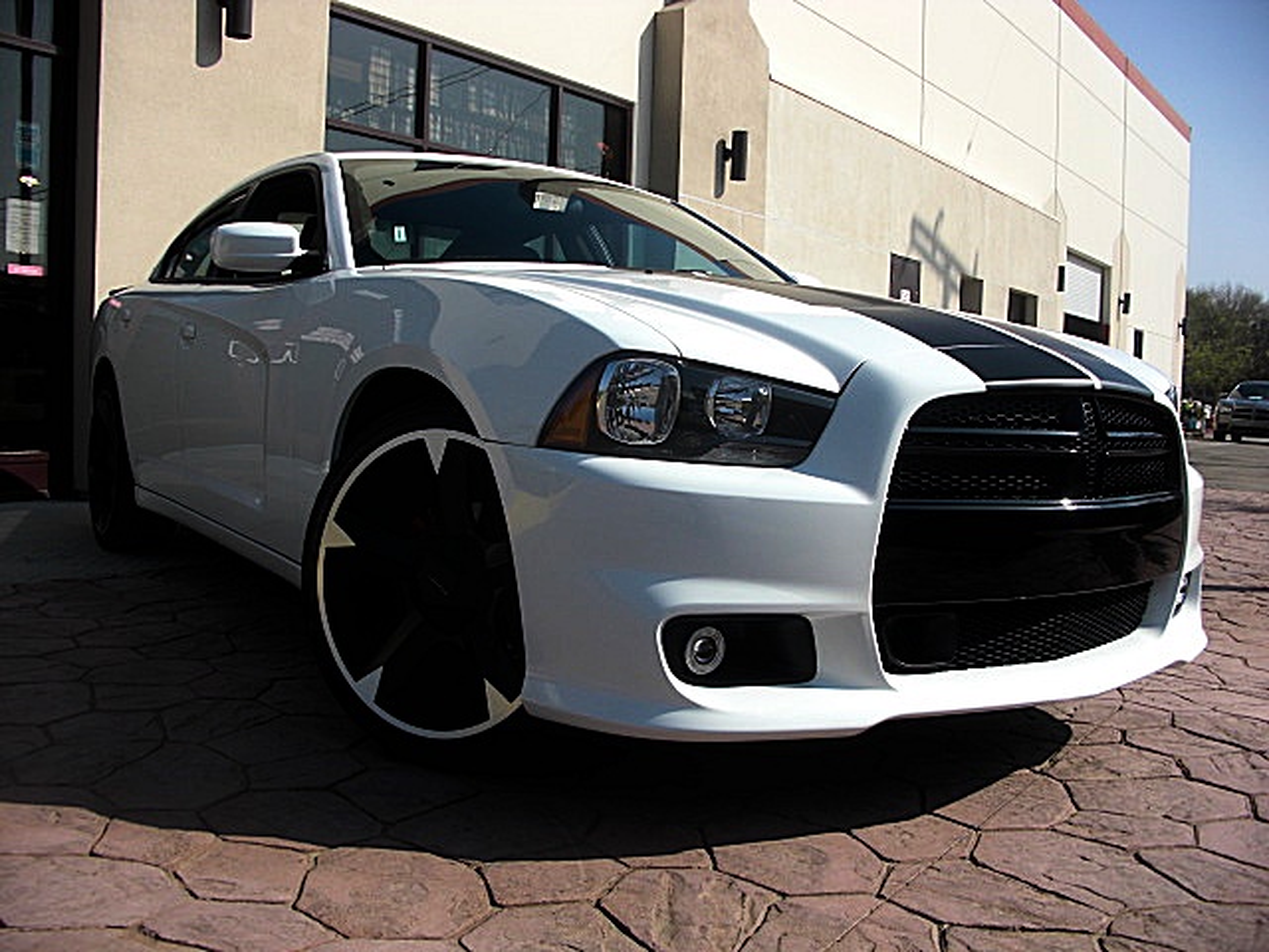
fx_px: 1320
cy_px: 476
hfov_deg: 51.4
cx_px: 634
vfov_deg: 39.7
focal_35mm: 36
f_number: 7.9
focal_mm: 6.3
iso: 50
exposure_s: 1/160
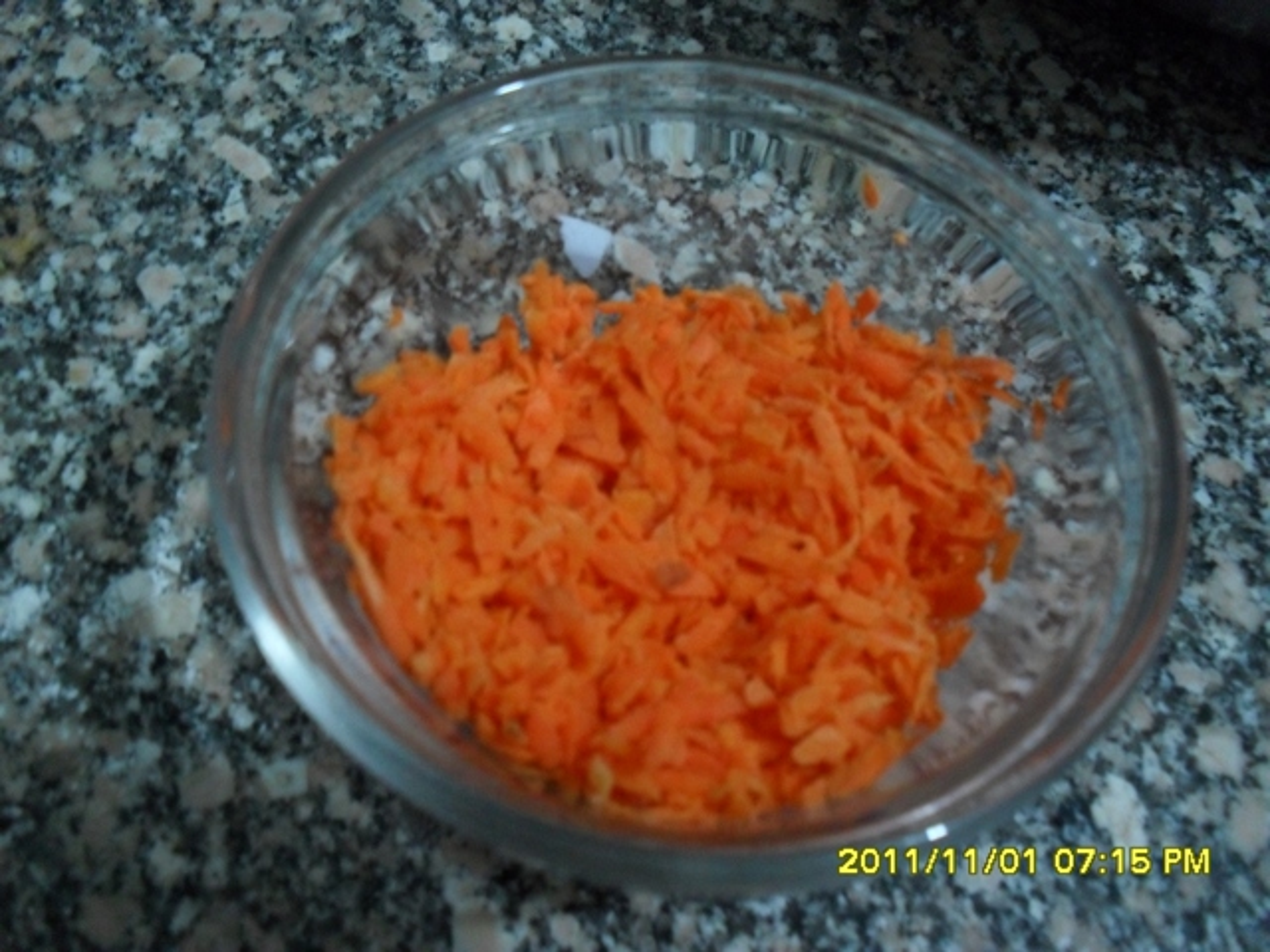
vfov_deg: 40.7
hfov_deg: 52.6
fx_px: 1284
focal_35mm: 35
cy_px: 476
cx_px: 635
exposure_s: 1/10
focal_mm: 6.3
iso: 400
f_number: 3.2
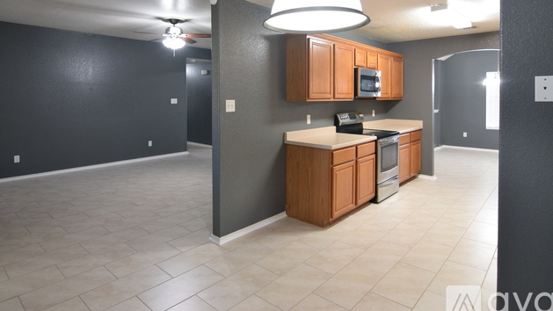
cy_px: 101
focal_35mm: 21
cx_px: 258
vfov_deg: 53.3
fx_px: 302
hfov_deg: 84.8
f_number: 4
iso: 800
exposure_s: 1/40
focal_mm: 11
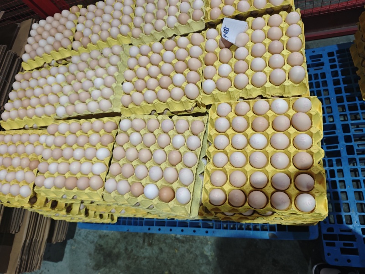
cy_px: 137
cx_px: 182
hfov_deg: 73.9
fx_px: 243
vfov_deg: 58.9
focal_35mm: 23
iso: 500
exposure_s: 1/50
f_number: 1.6
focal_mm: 6.55
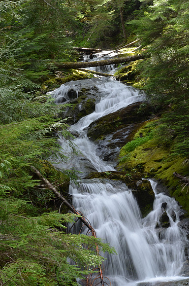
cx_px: 94
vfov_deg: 19.5
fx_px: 831
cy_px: 143
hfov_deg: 13.0
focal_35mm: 105
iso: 200
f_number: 22
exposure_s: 1/8
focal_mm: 70
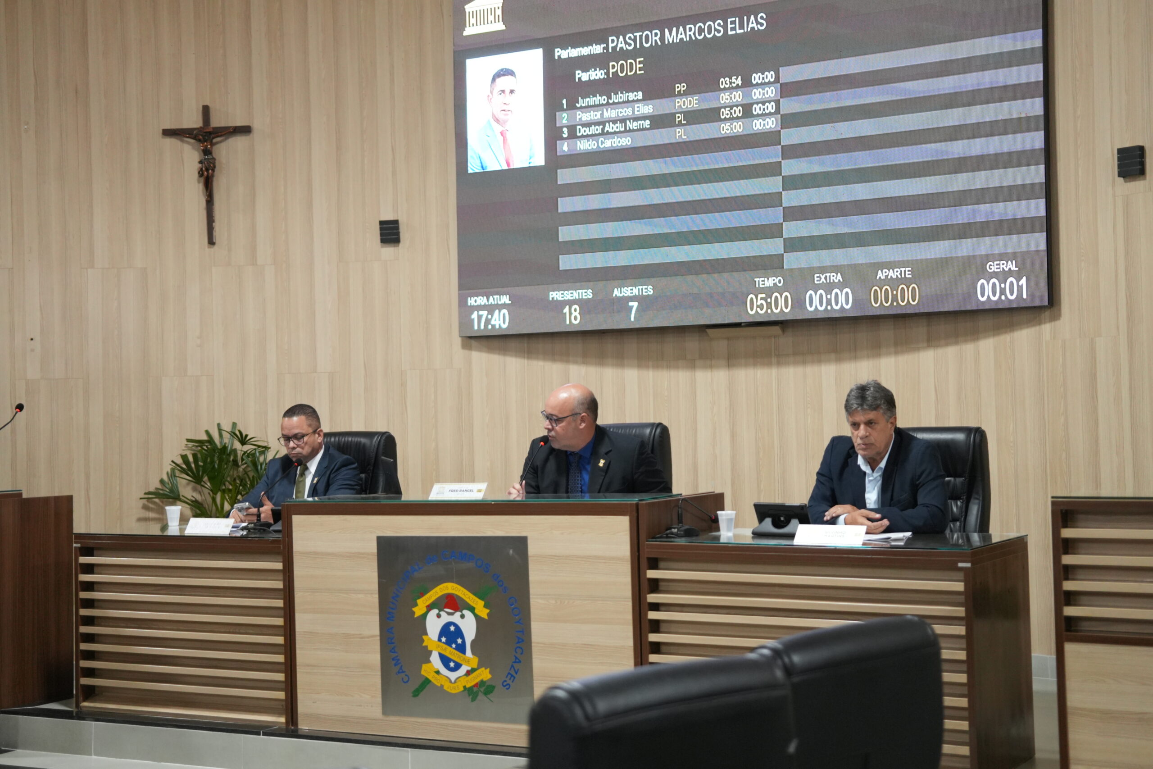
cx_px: 576
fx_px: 1681
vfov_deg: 25.8
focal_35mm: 52
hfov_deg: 37.8
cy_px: 384
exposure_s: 1/125
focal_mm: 35
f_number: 1.8
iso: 1250
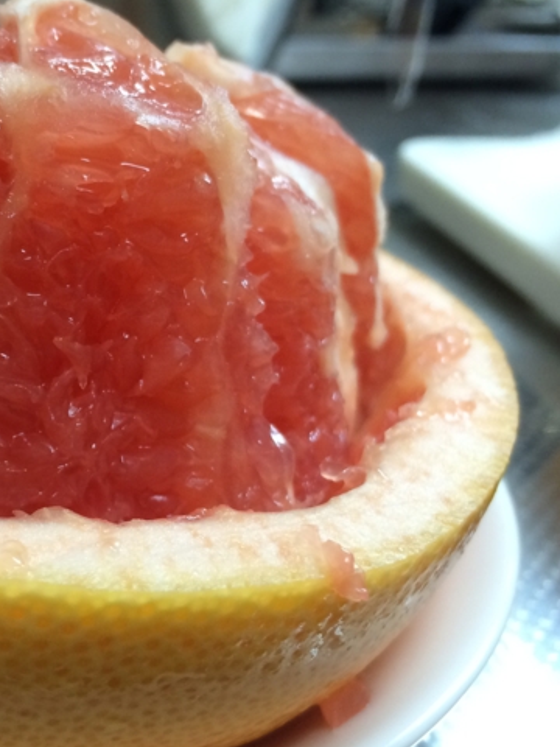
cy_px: 402
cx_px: 62
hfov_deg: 28.1
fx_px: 1078
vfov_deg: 38.2
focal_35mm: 50
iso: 160
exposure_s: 1/33
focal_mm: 4.12
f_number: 2.2
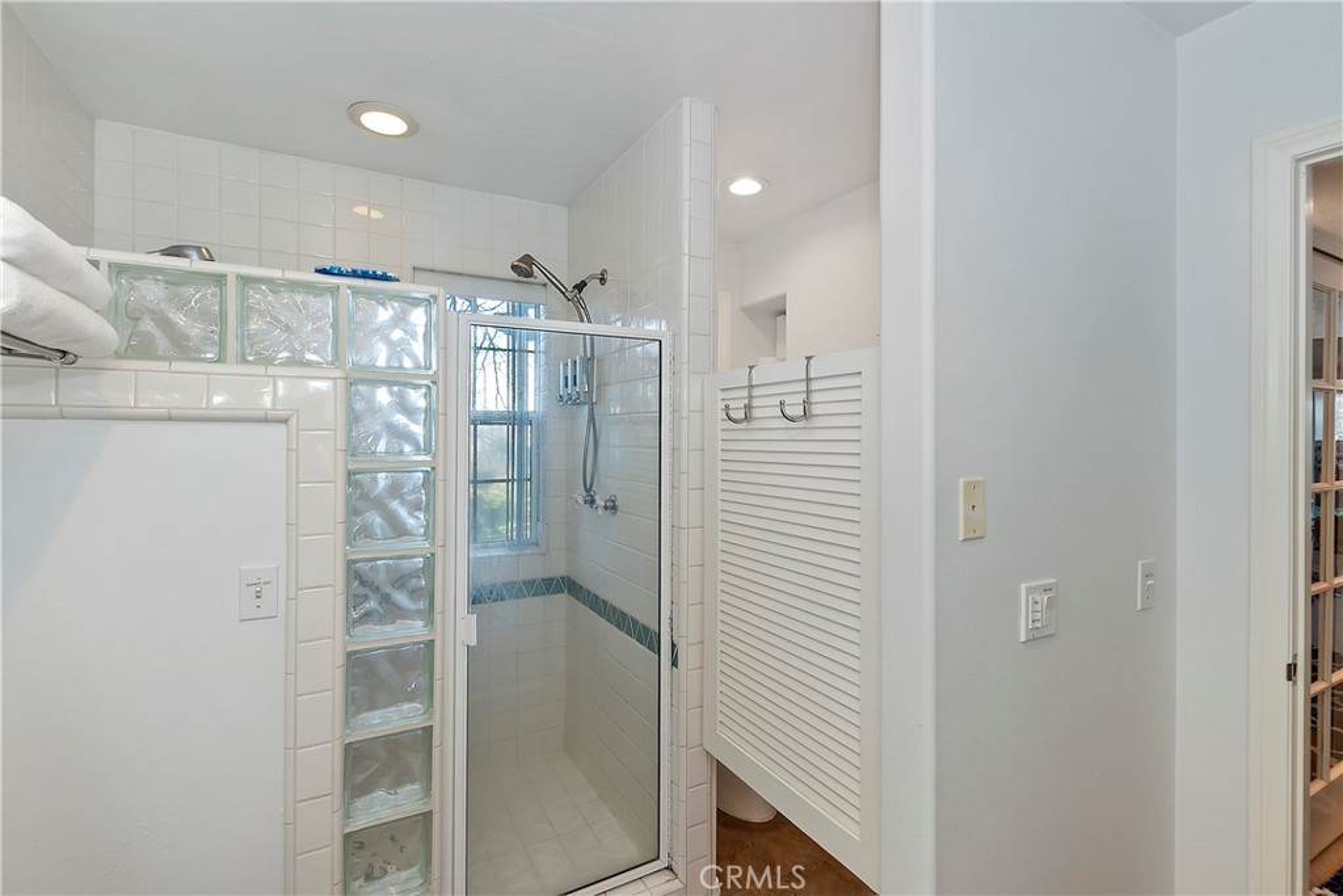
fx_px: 560
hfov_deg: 100.4
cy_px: 448
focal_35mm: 15
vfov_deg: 77.3
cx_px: 672
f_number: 8
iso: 320
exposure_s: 1/30
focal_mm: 10
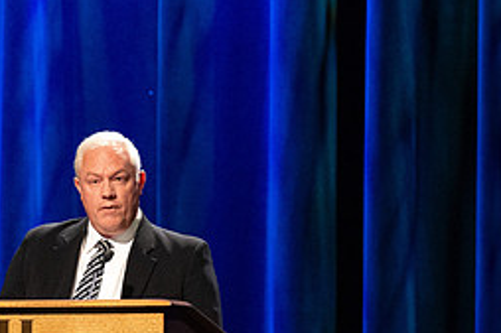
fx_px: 7482
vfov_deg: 2.6
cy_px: 219
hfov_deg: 3.8
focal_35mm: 538
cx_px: 79
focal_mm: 190
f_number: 5.6
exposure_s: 1/160
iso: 4000
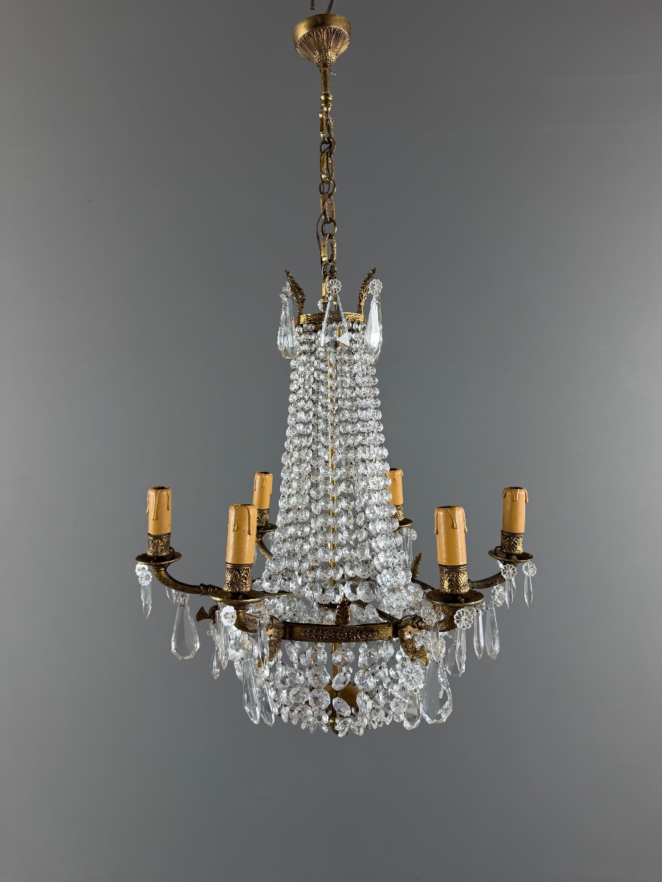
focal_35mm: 24
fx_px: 612
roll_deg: +0.7
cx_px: 331
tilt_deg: -1.9
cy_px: 441
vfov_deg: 71.6
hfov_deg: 56.8
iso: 125
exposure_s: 1/100
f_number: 1.78
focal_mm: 6.76
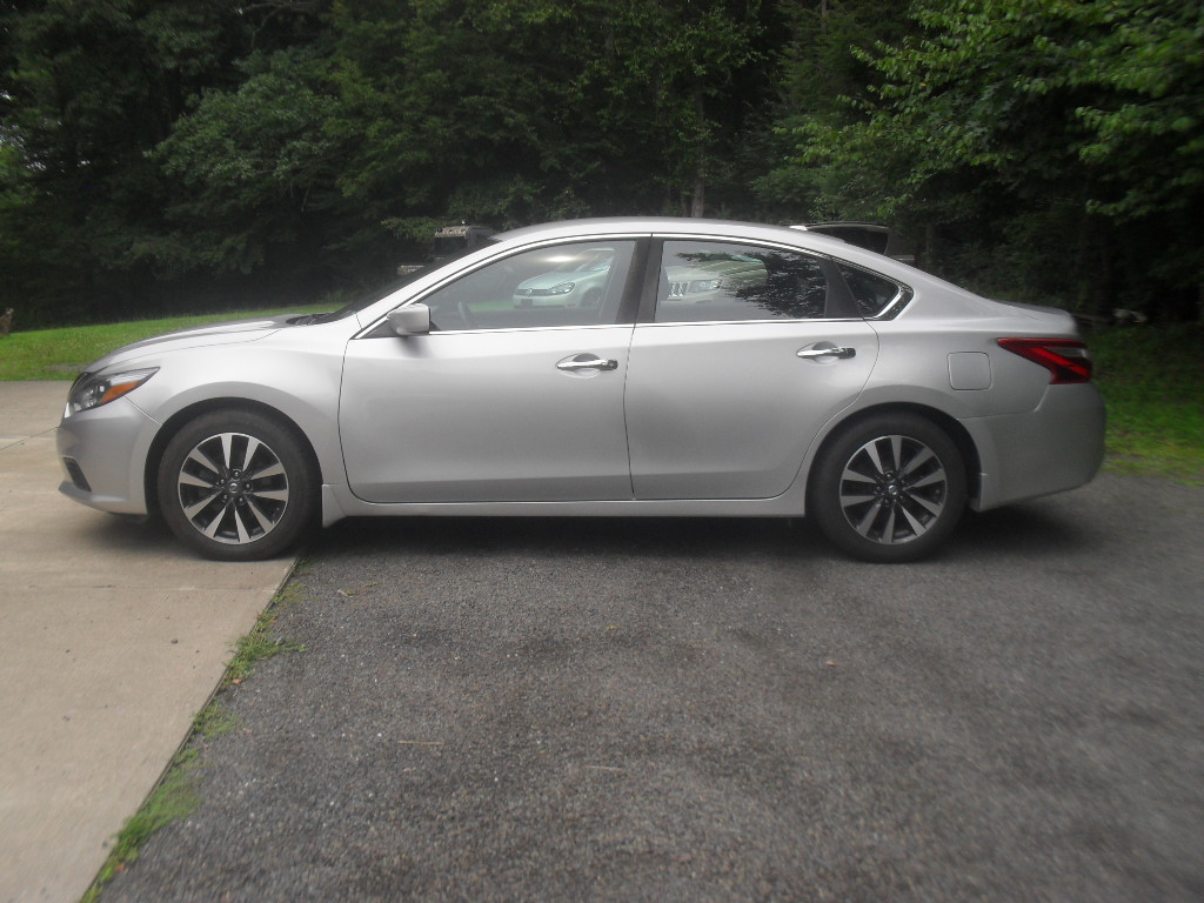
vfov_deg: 40.7
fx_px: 1217
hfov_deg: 52.6
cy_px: 452
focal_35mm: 35
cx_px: 602
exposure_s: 1/90
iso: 100
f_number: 8.4
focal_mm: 6.3
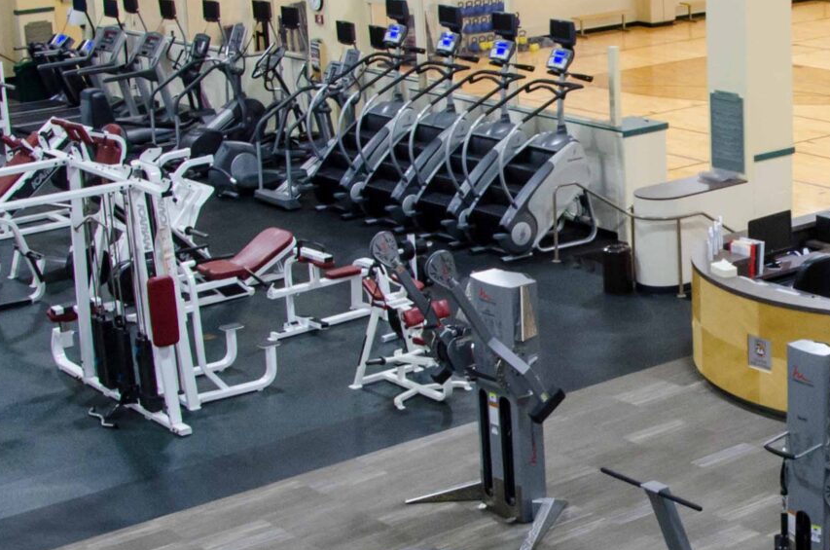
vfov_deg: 16.8
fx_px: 1864
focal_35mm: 81
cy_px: 295
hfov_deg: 24.2
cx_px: 798
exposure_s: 1/25
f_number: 8
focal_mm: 18
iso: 640
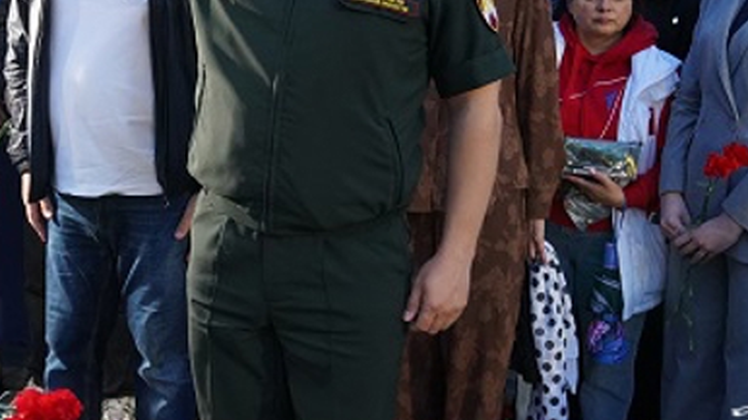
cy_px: 128
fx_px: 1210
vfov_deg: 19.6
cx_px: 186
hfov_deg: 33.7
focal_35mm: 61
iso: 4000
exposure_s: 1/30
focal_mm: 30
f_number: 2.8
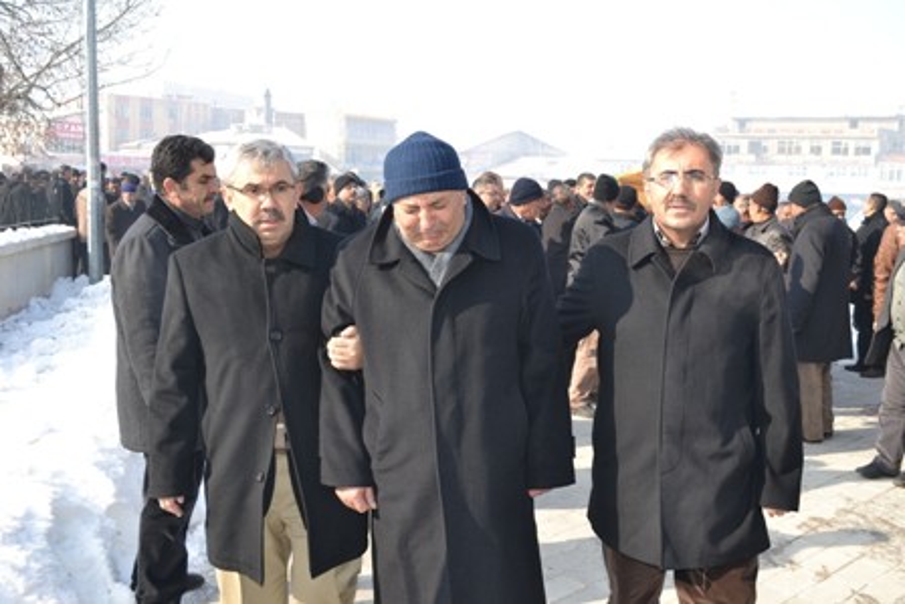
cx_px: 452
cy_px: 302
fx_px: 830
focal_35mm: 33
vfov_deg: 40.0
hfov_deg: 57.2
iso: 100
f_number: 5
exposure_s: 1/200
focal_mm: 22
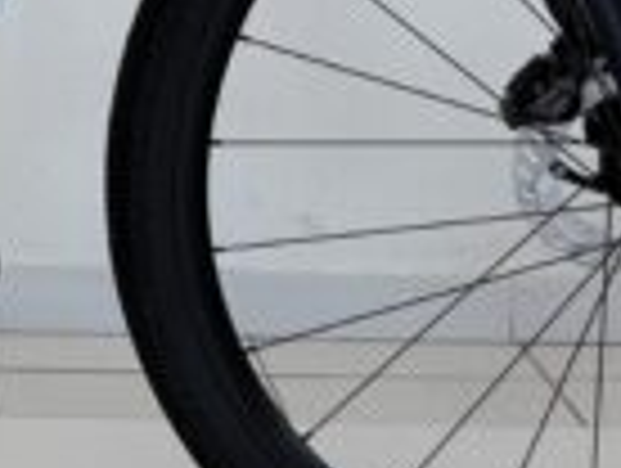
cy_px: -9
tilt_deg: -11.3
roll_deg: -0.6
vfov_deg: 14.0
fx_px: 1869
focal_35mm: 104
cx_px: -104
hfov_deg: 18.0
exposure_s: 1/510
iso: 80
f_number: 1.78
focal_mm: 6.76
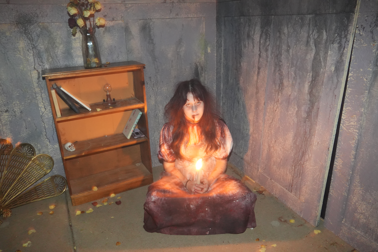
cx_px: 189
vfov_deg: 47.9
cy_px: 126
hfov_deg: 67.4
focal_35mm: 27
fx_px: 283
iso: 3200
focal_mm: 18
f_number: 3.5
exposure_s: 1
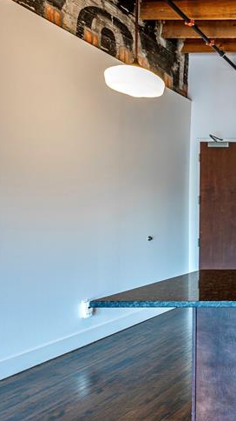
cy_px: 211
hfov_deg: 24.0
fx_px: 345
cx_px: 397
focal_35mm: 31
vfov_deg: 62.6
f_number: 9
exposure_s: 1/3
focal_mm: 14
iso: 200
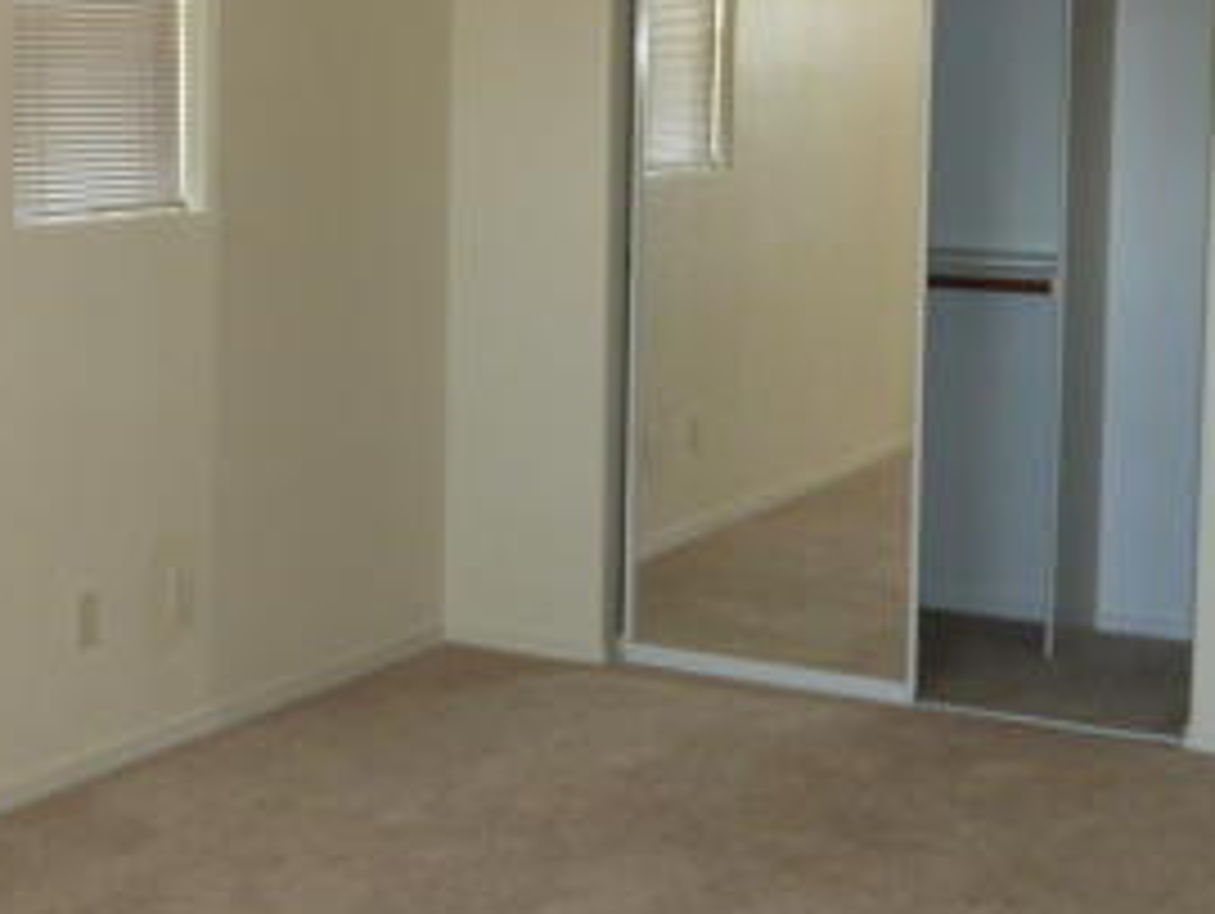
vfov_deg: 22.8
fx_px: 2248
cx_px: 662
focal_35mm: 64
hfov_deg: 30.2
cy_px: 279
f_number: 3.3
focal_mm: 4.4
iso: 200
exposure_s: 1/30
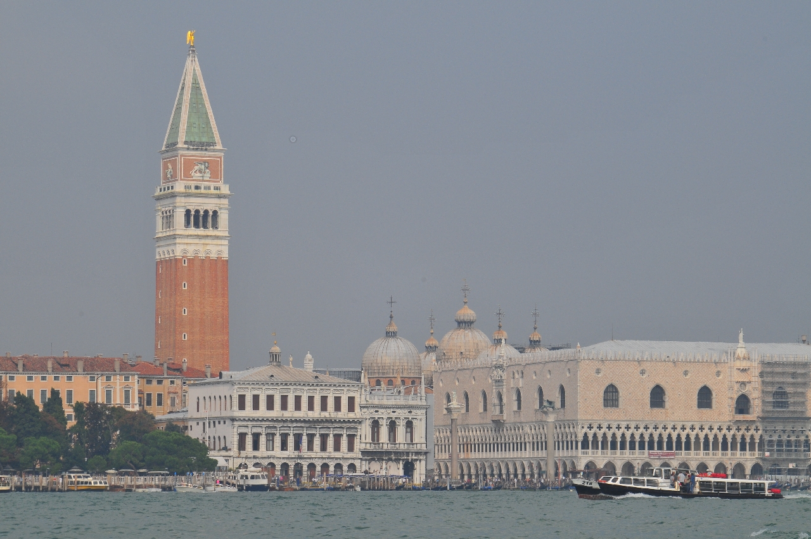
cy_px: 270
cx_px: 406
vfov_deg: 9.3
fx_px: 3307
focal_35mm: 147
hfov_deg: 14.0
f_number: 22
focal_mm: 98
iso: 200
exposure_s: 1/250
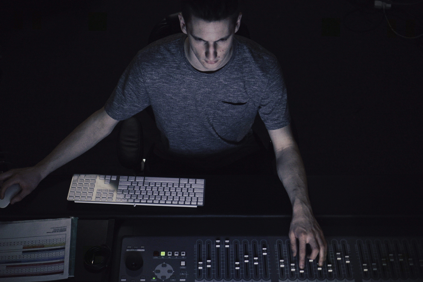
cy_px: 141
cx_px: 212
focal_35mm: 52
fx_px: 617
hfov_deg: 37.9
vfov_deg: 25.8
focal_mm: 35
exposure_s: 1/80
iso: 1600
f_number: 1.8
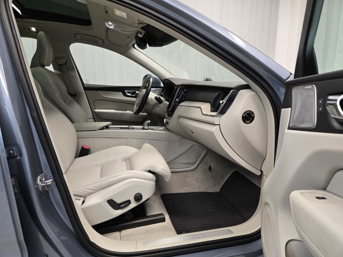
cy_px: 128
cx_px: 172
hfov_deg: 73.9
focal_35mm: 23
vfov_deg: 58.9
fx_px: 228
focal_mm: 5.4
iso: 200
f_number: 1.8
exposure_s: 1/100
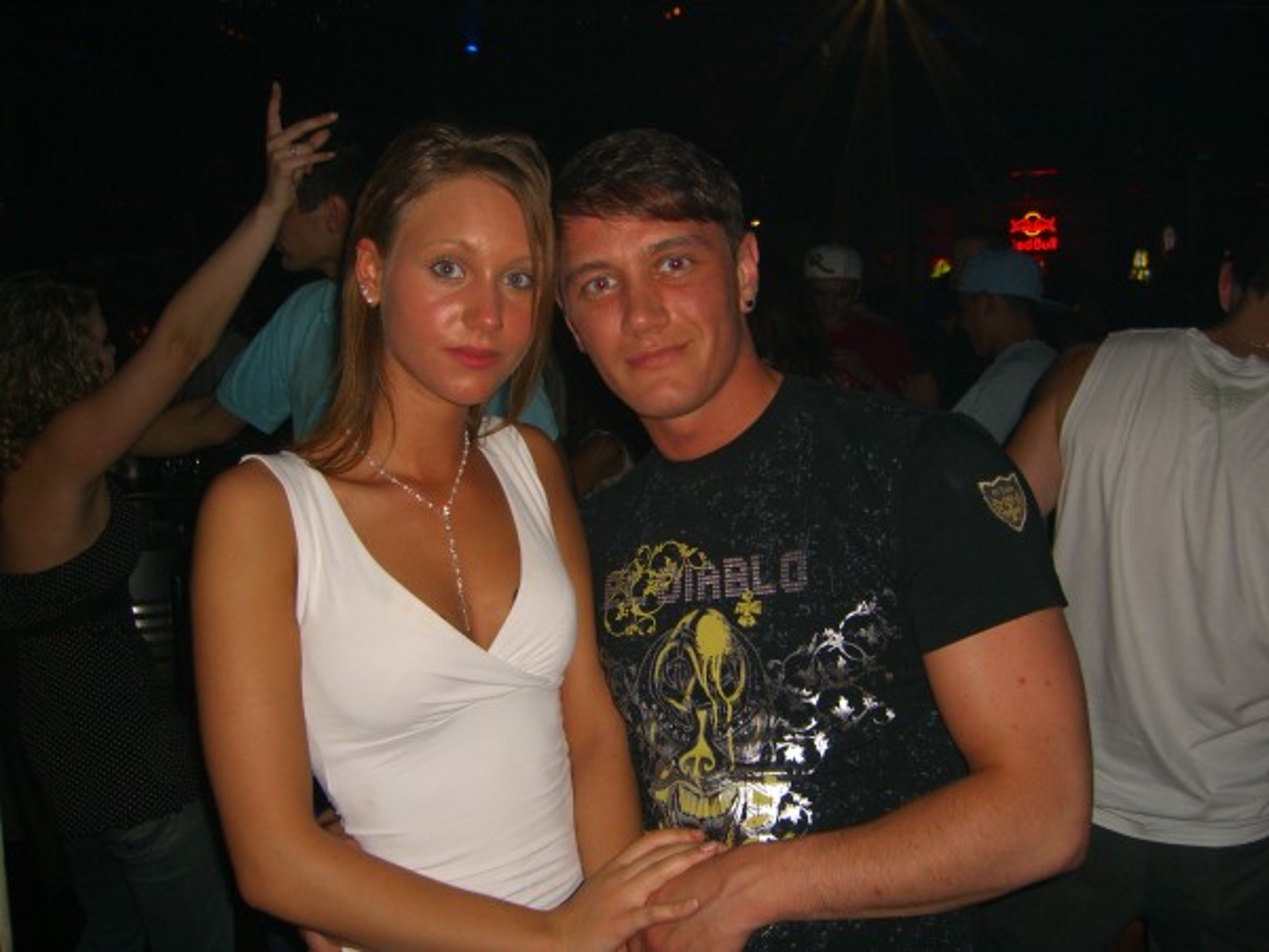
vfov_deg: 37.7
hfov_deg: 49.0
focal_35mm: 38
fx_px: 1393
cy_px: 476
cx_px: 634
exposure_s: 1/60
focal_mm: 7.9
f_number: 2.8
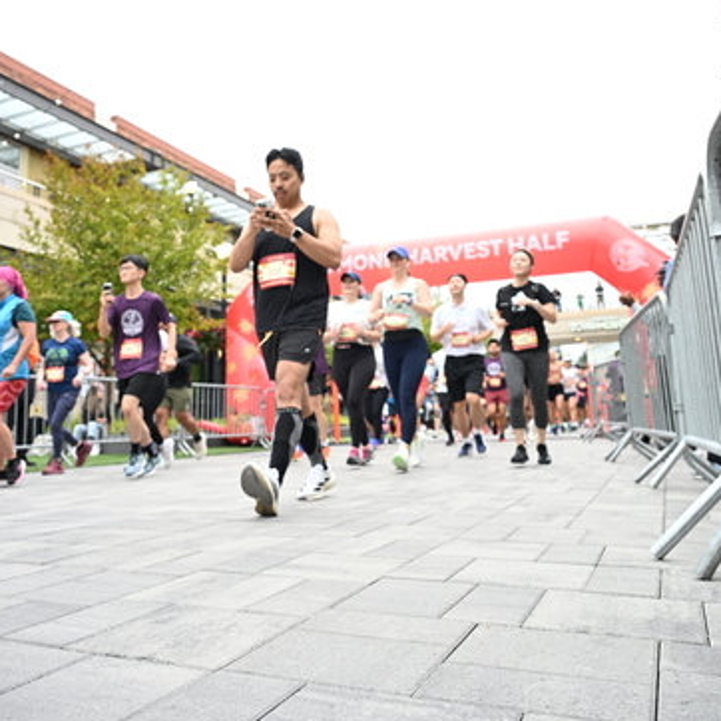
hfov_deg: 52.5
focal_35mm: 31
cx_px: 361
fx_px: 731
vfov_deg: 52.2
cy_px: 293
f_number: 4
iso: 2000
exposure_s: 1/640
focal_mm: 24
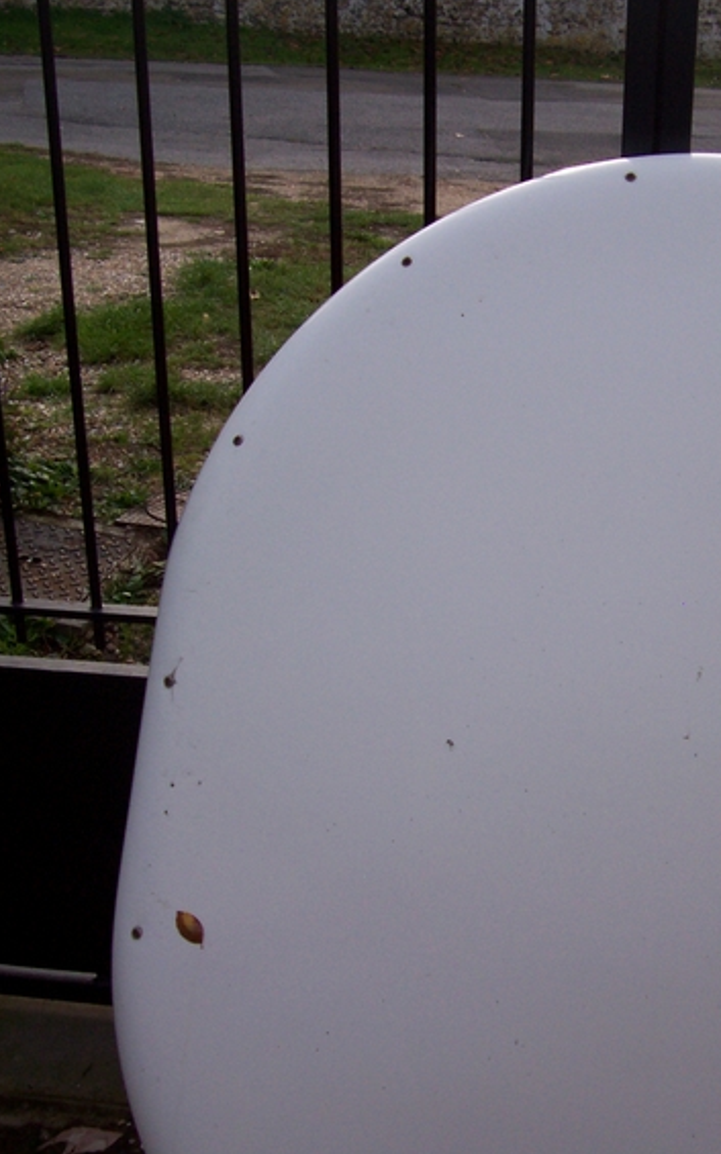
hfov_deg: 24.9
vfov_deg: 39.4
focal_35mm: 51
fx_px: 1604
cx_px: 588
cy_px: 701
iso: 80
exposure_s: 1/671
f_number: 2.7
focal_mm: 5.6
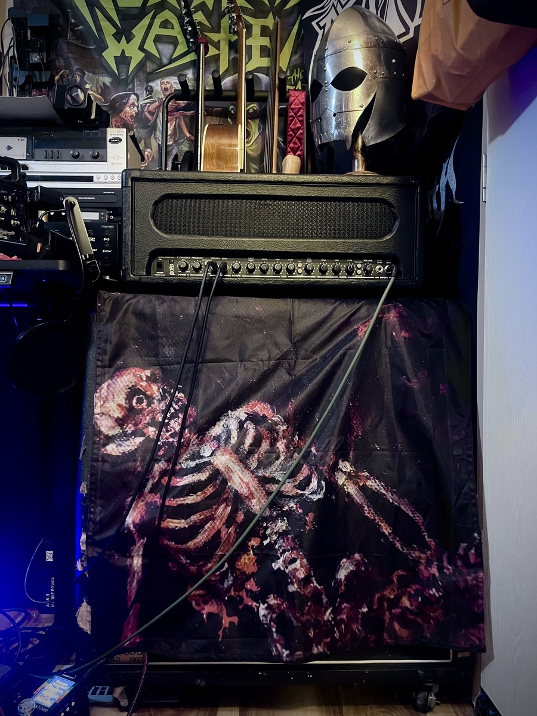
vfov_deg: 67.3
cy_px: 358
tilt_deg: -0.8
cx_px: 268
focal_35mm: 26
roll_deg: -0.2
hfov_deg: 53.1
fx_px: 538
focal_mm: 5.1
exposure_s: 1/30
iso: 1000
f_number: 1.6
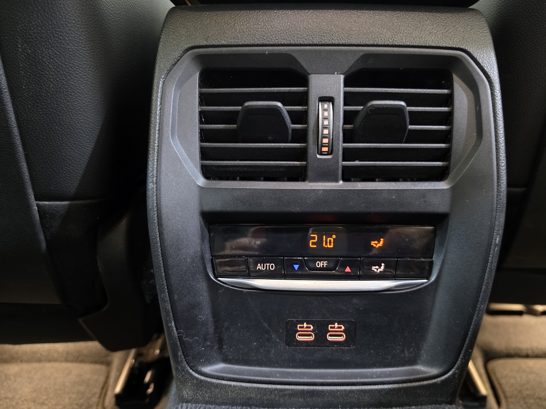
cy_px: 213
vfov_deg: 56.8
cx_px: 284
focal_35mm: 24
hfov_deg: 71.6
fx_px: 379
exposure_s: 1/16.7
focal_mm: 6.5
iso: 1000
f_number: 1.4
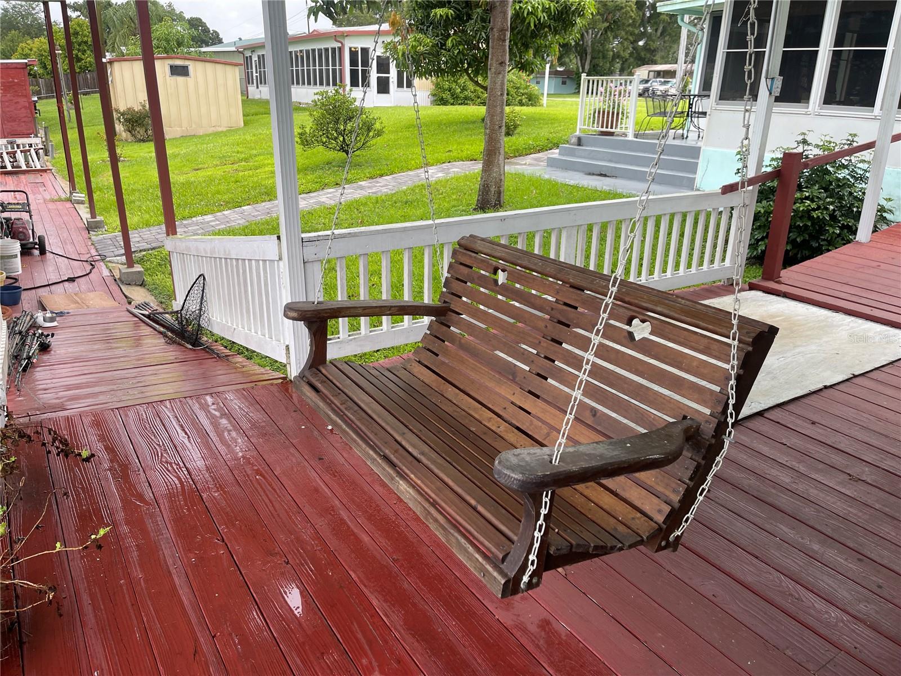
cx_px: 450
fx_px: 651
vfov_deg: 54.9
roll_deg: -1.0
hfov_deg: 69.4
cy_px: 338
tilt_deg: -20.2
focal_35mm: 25
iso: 32
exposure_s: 1/247
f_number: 1.6
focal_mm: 5.1
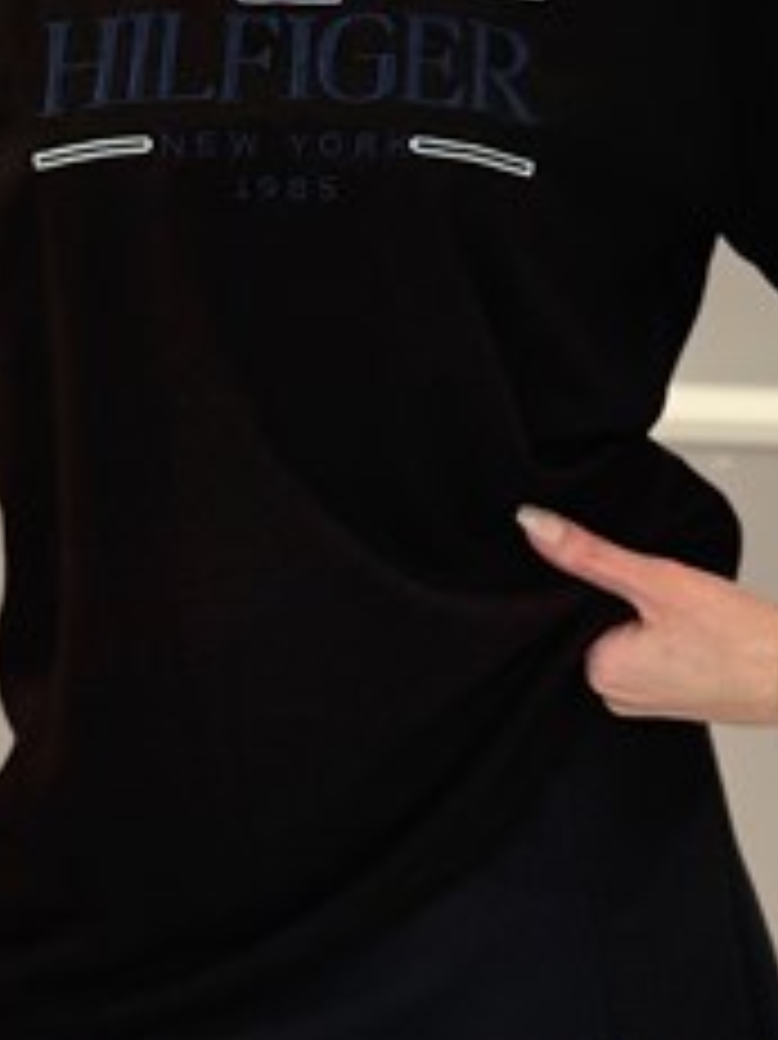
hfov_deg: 13.7
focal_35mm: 108
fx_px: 3239
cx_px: 337
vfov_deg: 18.0
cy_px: 189
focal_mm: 6.76
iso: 160
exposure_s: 1/121
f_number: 1.78
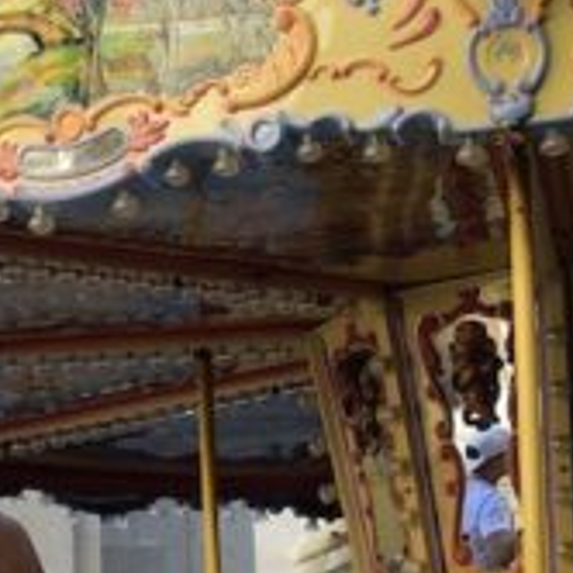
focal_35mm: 138
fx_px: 2584
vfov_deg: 12.3
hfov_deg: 12.1
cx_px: -286
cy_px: 697
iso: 1000
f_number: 5
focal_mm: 35
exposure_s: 1/1000
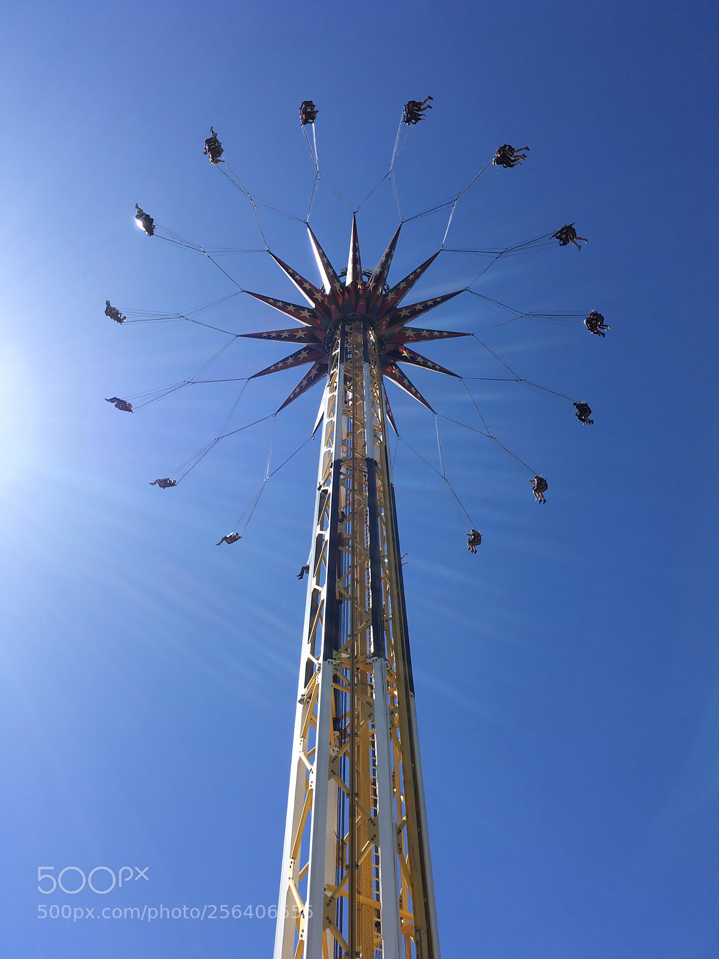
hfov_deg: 48.2
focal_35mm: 29
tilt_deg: +65.0
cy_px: 480
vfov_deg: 61.7
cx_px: 360
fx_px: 803
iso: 25
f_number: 2.2
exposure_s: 1/1789
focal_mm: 4.15
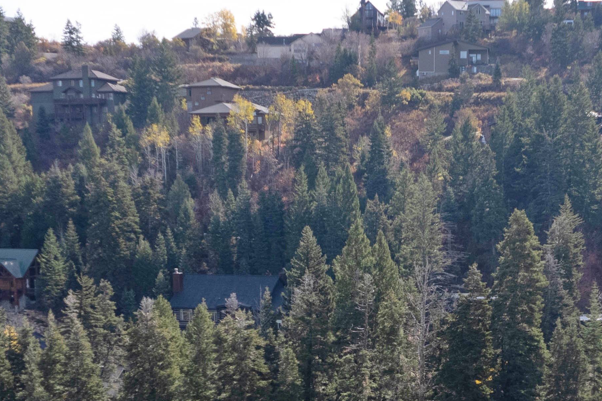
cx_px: 429
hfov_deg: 30.2
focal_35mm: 66
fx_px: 1103
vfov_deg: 19.9
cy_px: 417
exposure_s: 1/320
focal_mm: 8.38
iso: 100
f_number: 2.8
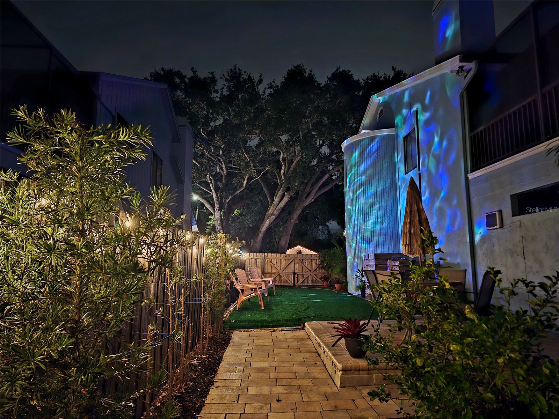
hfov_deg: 73.9
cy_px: 210
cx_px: 280
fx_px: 371
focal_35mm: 23
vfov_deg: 58.9
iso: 640
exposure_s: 1/15
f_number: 1.7
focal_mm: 6.3
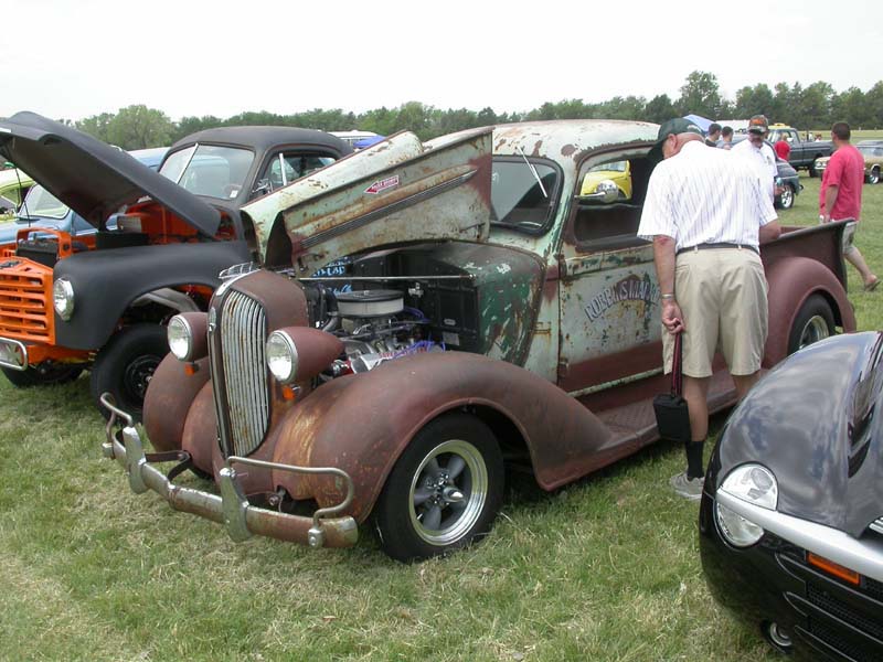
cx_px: 442
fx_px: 969
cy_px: 331
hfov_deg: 49.0
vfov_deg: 37.7
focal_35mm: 38
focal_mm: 7.85
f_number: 6
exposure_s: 1/208
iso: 100
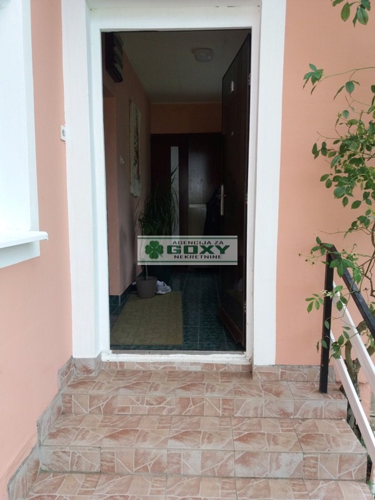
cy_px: 250
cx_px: 188
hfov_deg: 49.7
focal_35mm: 28
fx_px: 404
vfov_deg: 63.4
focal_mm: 3.7
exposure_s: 1/331
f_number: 1.9
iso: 64
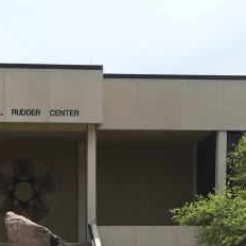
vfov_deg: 14.5
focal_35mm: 113
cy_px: 362
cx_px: 96
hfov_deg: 15.4
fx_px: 909
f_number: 2.2
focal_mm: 4.15
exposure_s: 1/1570
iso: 25
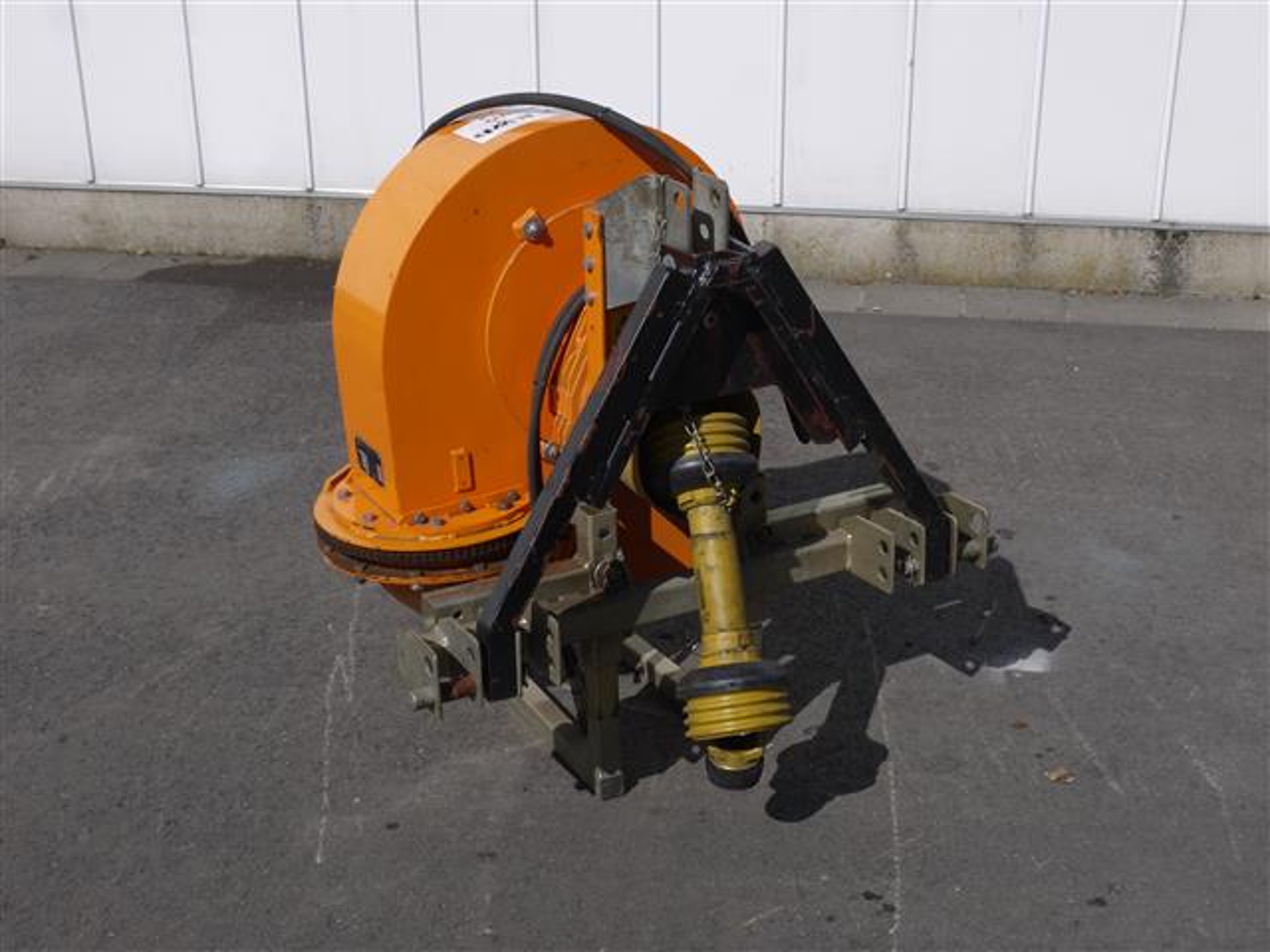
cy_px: 476
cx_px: 635
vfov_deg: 29.1
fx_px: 1834
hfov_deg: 38.2
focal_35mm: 50
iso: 100
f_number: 11
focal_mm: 25
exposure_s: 1/400
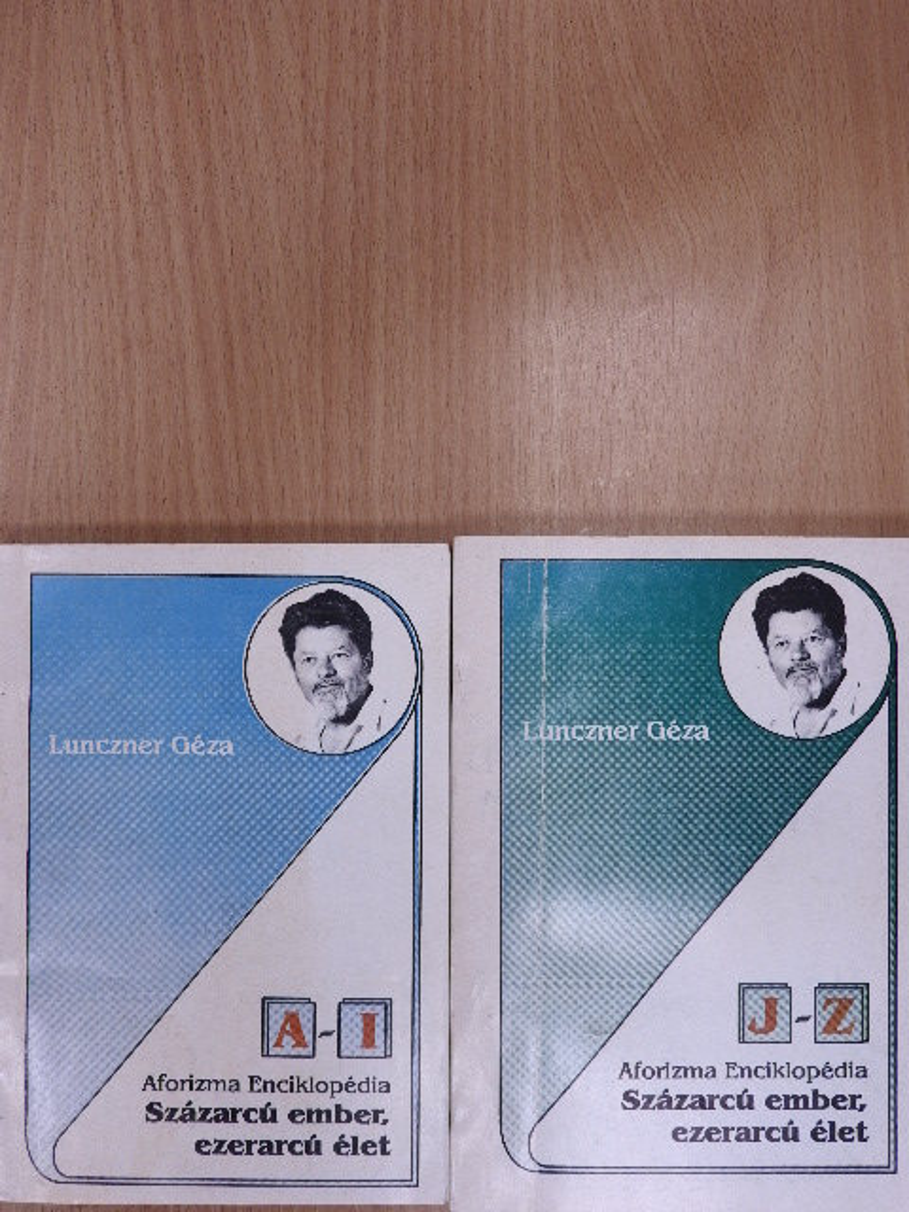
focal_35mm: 40
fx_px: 1401
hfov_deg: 36.0
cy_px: 606
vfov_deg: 46.8
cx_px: 454
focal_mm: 7.2
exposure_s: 1/30
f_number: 3.8
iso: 100
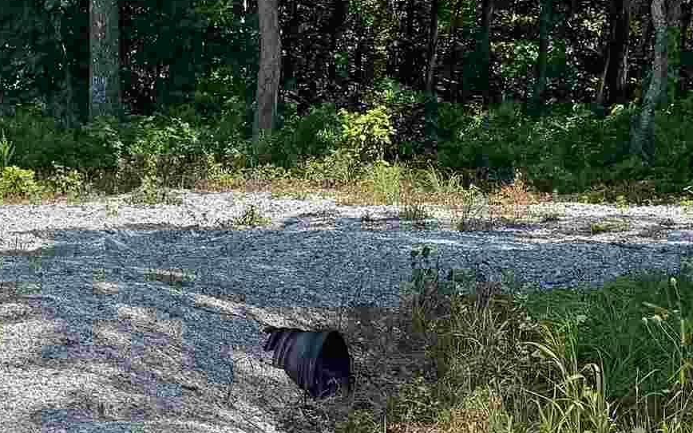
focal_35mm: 90
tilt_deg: -13.6
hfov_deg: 22.9
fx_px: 1700
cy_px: 345
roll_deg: +0.6
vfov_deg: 14.5
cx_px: 195
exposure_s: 1/6173
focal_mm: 6.76
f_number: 1.78
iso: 80
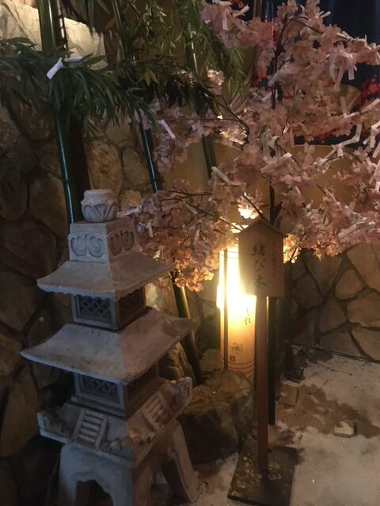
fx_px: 424
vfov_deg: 61.7
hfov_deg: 48.2
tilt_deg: -14.8
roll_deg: +0.3
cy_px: 253
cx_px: 190
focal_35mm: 29
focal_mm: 4.15
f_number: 2.2
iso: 500
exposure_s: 1/15
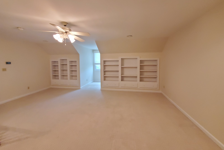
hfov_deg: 104.2
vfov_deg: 81.1
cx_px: 112
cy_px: 70
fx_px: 87
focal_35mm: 14
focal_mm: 1.8
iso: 500
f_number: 2.2
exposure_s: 1/39
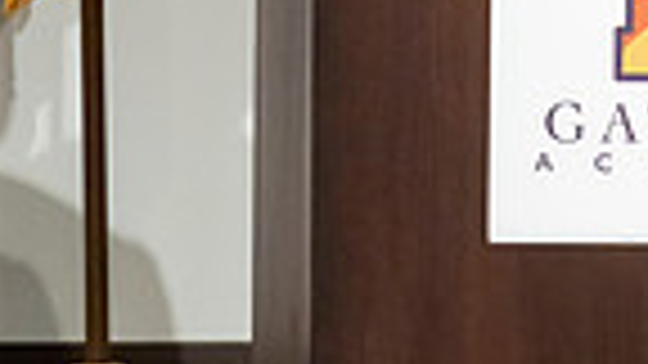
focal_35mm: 655
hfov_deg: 3.3
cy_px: -526
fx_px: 11254
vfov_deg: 1.8
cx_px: 554
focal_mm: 200
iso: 6400
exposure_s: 1/200
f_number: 8
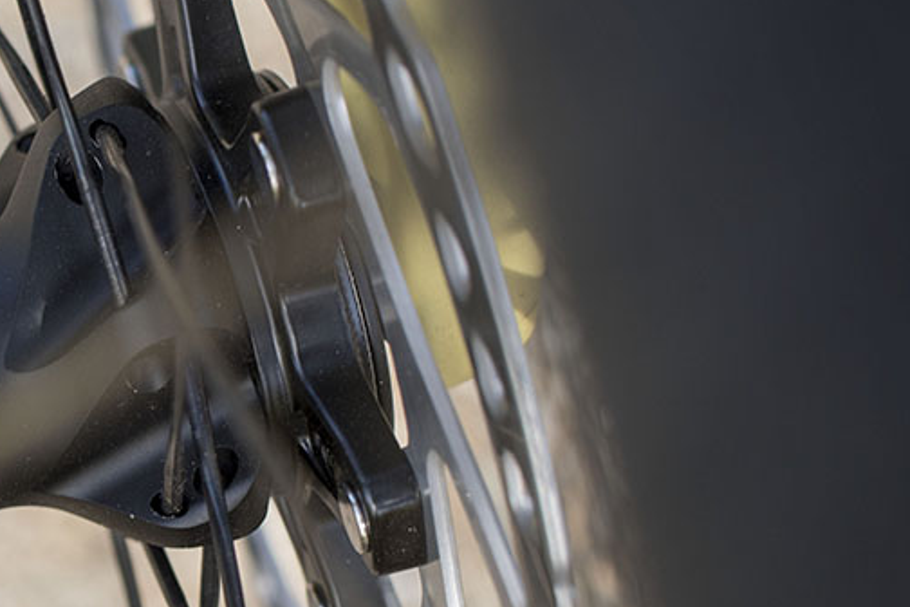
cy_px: 397
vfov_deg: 11.5
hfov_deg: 16.6
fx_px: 3008
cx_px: -114
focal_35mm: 119
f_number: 4.5
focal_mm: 50
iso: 100
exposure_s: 1/320
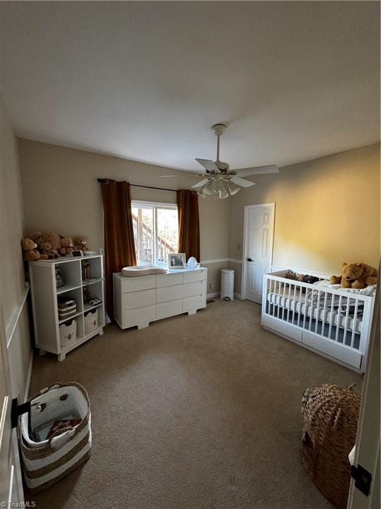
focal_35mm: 14
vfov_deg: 102.1
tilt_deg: -6.6
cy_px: 254
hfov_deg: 85.7
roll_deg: -0.4
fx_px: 205
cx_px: 190
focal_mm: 2.22
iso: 800
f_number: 2.2
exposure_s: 1/60
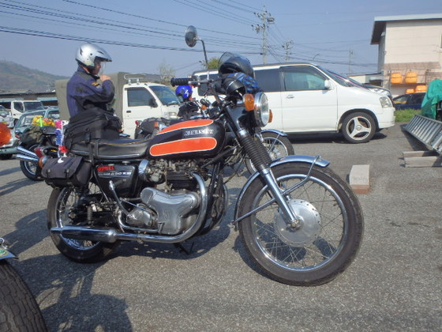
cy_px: 166
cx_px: 221
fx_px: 358
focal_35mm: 28
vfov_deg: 49.7
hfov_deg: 63.4
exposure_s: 1/200
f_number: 11
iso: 125
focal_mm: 5
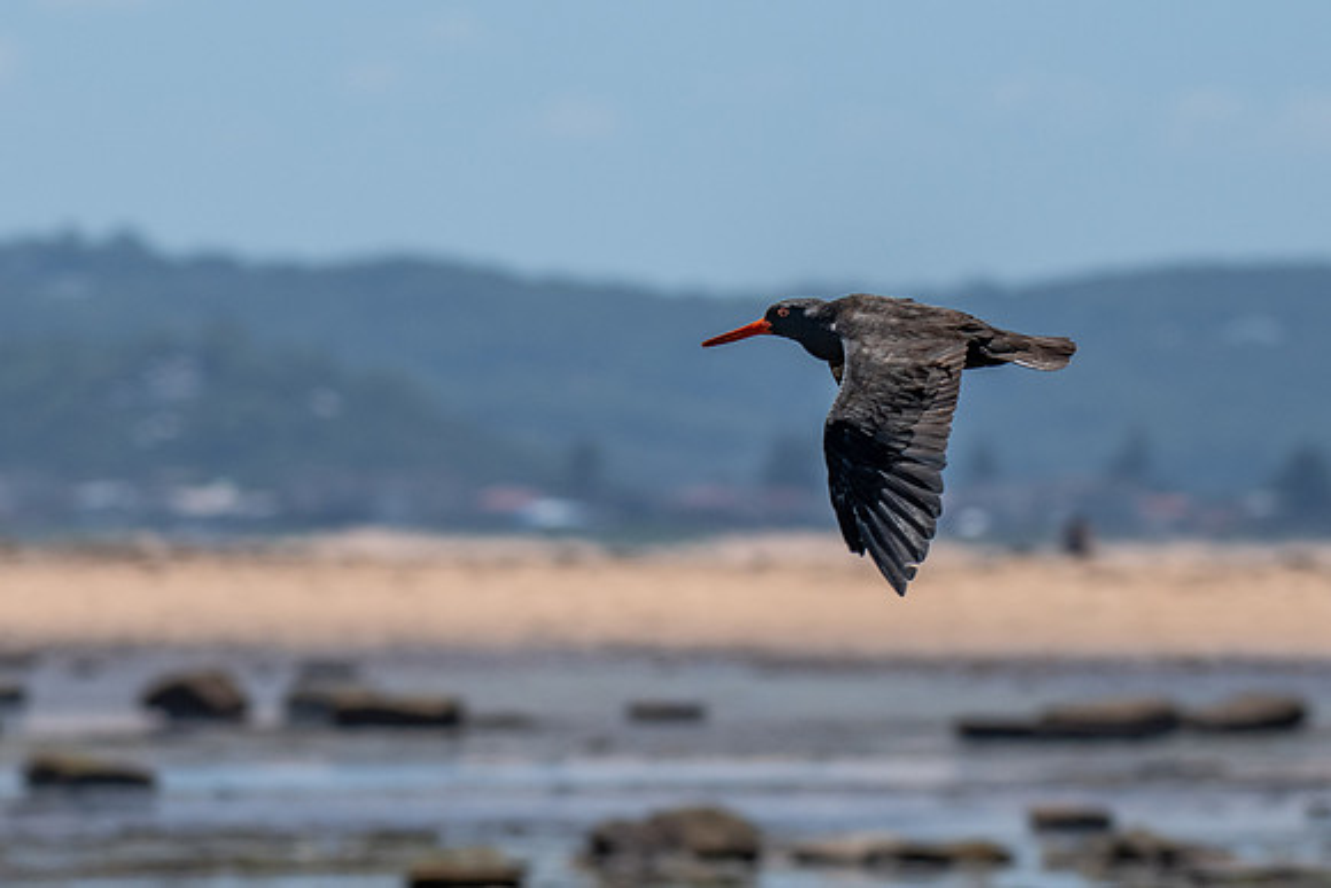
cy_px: 82
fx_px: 15998
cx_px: 349
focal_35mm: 433
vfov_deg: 3.2
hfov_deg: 4.8
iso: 125
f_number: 5.6
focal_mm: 200
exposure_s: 1/2000
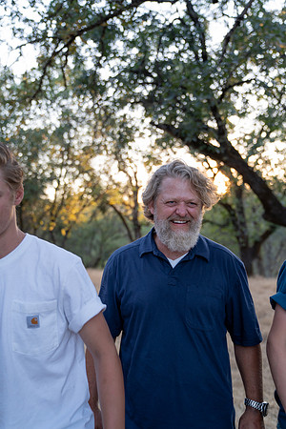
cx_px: 143
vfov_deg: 50.7
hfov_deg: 35.1
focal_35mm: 38
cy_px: 214
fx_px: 453
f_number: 2.8
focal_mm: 38
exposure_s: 1/100
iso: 250
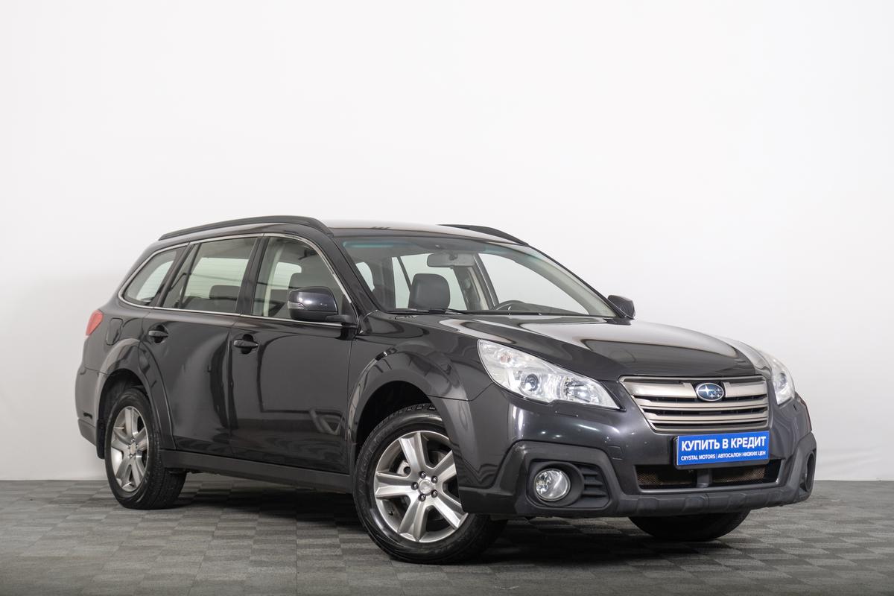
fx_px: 1664
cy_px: 298
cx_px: 447
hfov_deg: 30.1
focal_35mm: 67
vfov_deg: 20.3
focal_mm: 44.7
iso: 160
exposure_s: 1/125
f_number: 4
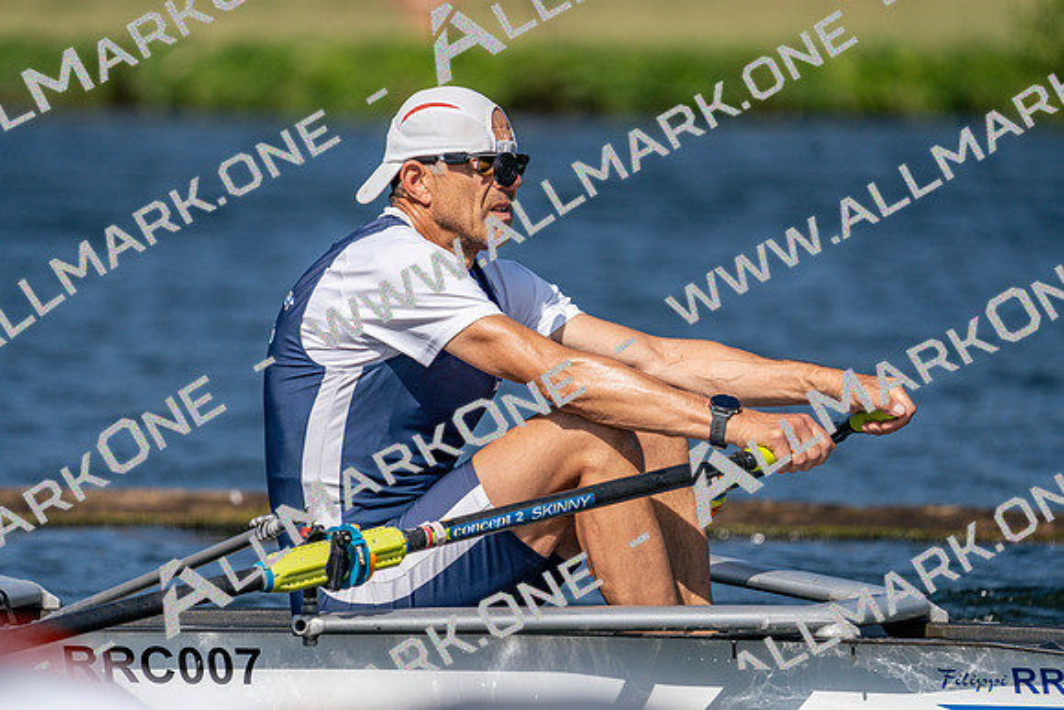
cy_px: 355
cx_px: 532
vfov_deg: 3.0
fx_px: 13569
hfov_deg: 4.5
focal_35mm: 459
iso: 160
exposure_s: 1/2000
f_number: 6.3
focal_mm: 459
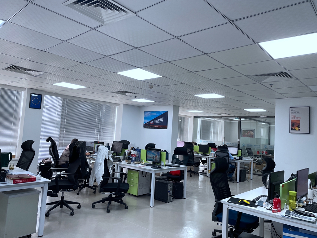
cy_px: 119
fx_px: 238
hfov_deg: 67.3
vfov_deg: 53.1
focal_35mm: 26
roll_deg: -3.5
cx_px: 158
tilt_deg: +4.7
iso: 80
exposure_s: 1/100
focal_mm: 4.2
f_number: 1.6
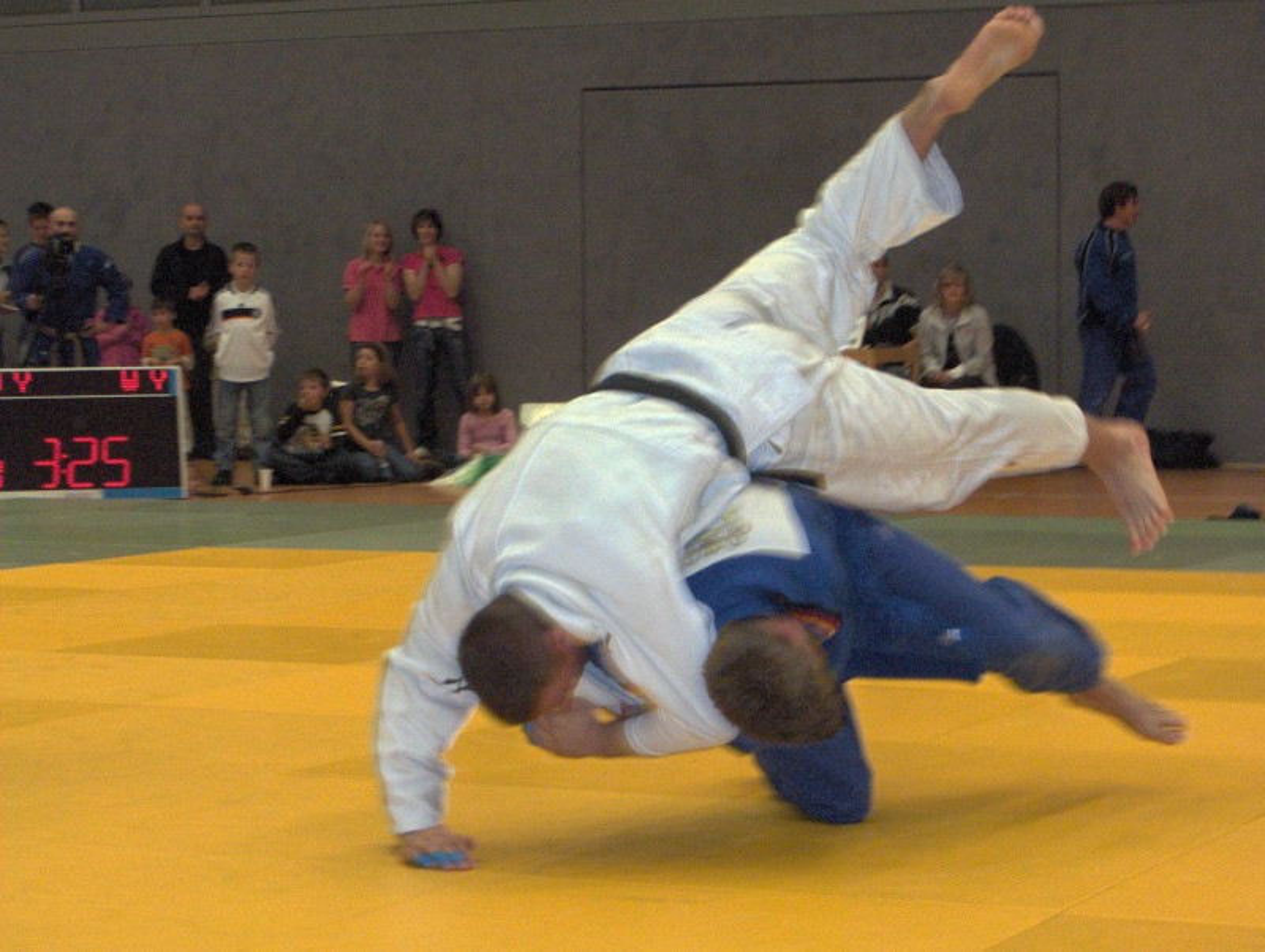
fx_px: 3695
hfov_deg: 19.4
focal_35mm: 101
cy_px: 476
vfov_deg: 14.7
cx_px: 632
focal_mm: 20.8
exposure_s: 1/125
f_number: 4.4
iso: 100
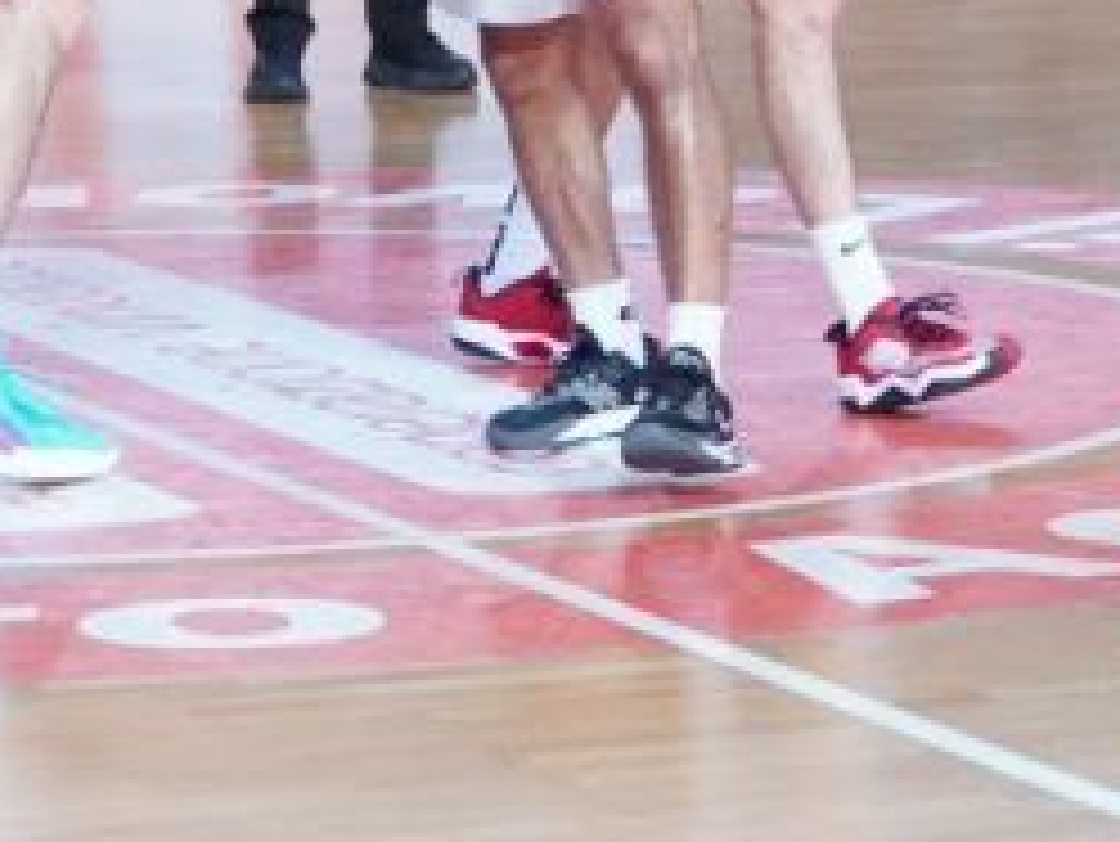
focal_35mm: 213
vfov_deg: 6.9
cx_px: 463
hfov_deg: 9.3
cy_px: -297
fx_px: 6895
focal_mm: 46
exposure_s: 1/800
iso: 5000
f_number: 4
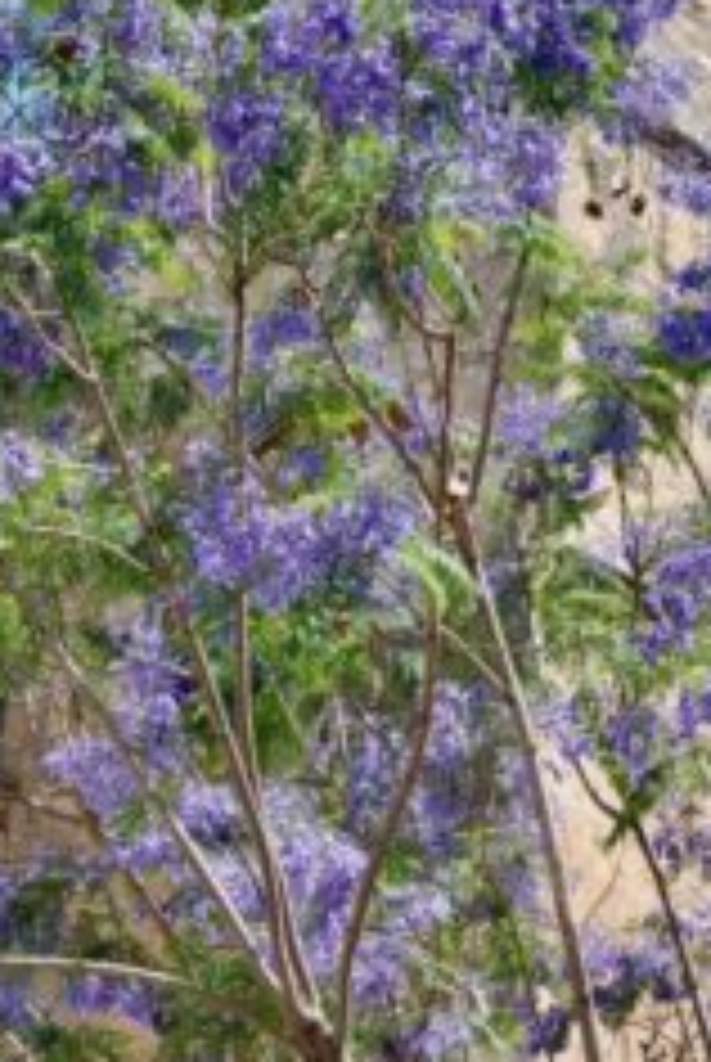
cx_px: 313
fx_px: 4135
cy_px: 783
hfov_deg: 9.8
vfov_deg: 14.6
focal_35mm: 140
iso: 100
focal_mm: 44
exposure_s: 1/160
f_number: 6.3
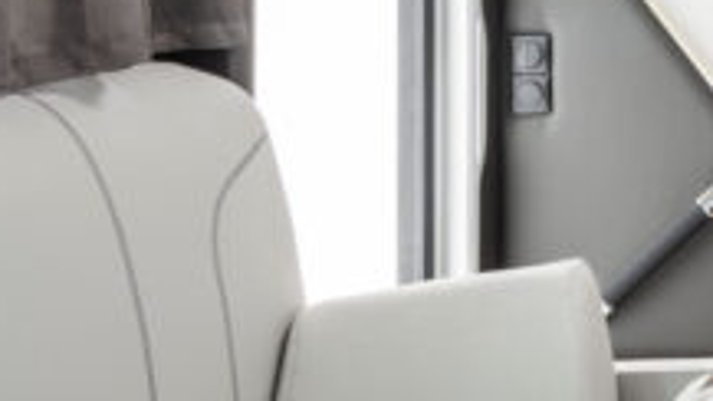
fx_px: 1493
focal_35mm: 79
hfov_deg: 19.6
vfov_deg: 14.9
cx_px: 1295
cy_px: -53
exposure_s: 1/2
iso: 100
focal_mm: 16
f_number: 18
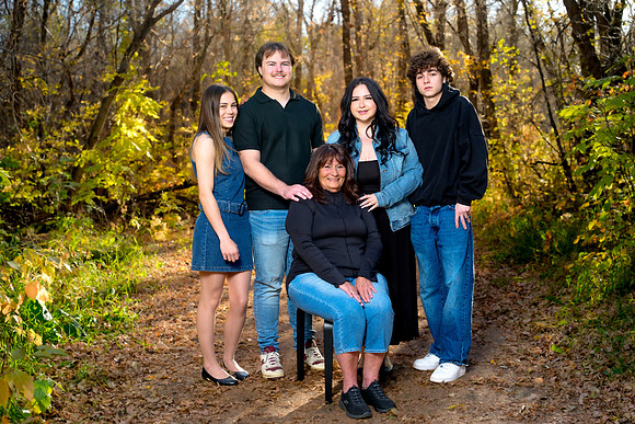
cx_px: 318
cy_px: 212
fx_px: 882
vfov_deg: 27.0
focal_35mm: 50
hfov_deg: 39.6
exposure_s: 1/160
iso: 640
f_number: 4
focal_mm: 50
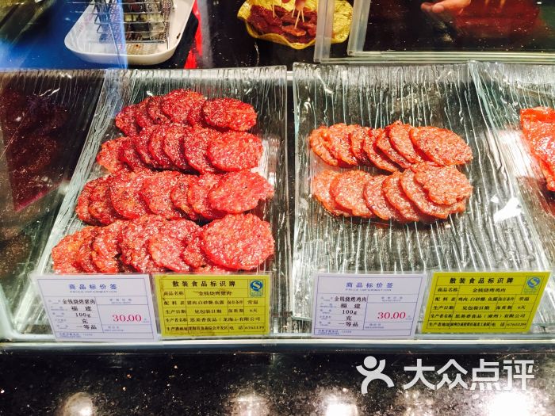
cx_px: 278
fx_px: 465
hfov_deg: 61.7
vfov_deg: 48.2
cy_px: 208
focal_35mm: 29
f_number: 2.2
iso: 50
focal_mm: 4.15
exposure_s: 1/33
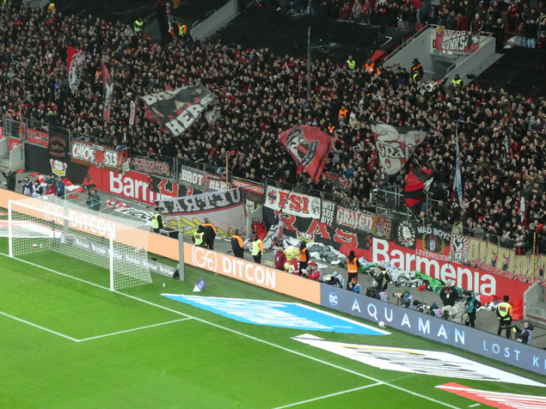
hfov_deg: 14.5
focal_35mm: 136
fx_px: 2145
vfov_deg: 10.9
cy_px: 204
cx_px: 273
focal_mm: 24.2
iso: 640
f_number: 5.3
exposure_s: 1/80
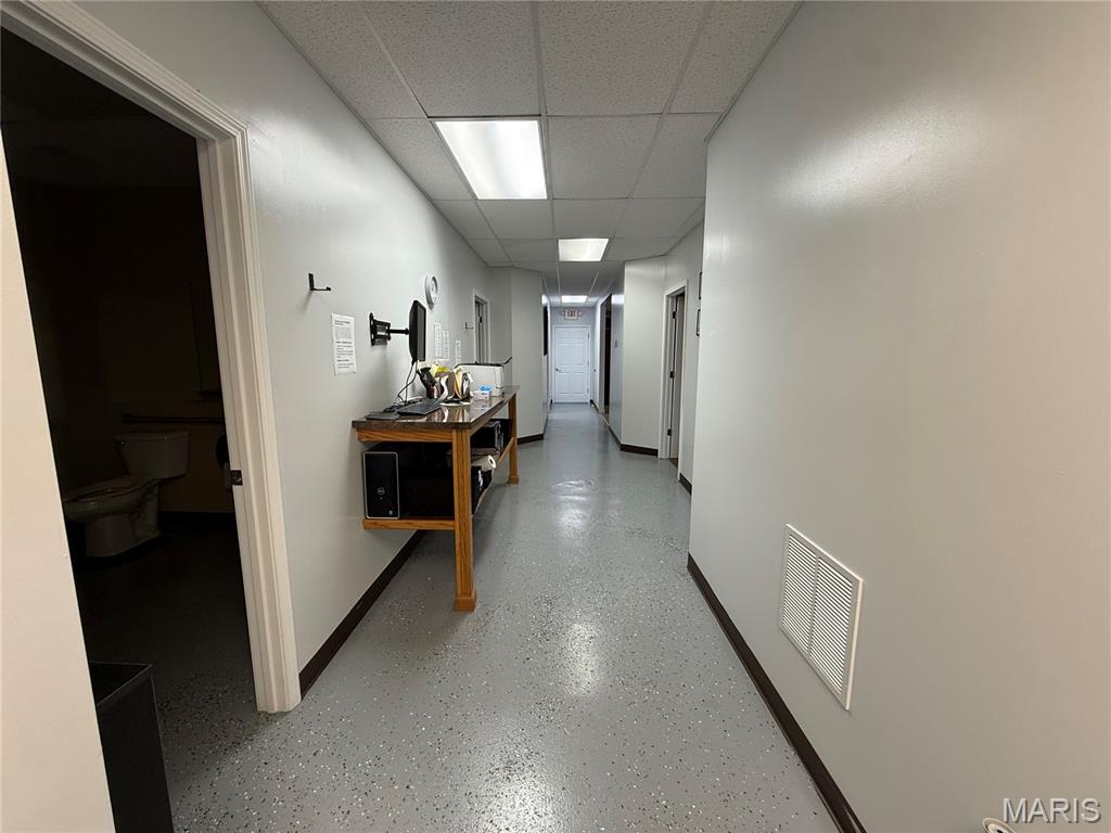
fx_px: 449
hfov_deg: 102.1
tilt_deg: -6.8
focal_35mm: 14
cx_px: 556
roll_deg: -0.2
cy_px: 416
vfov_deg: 85.7
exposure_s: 1/64
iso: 125
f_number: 2.2
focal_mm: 2.22
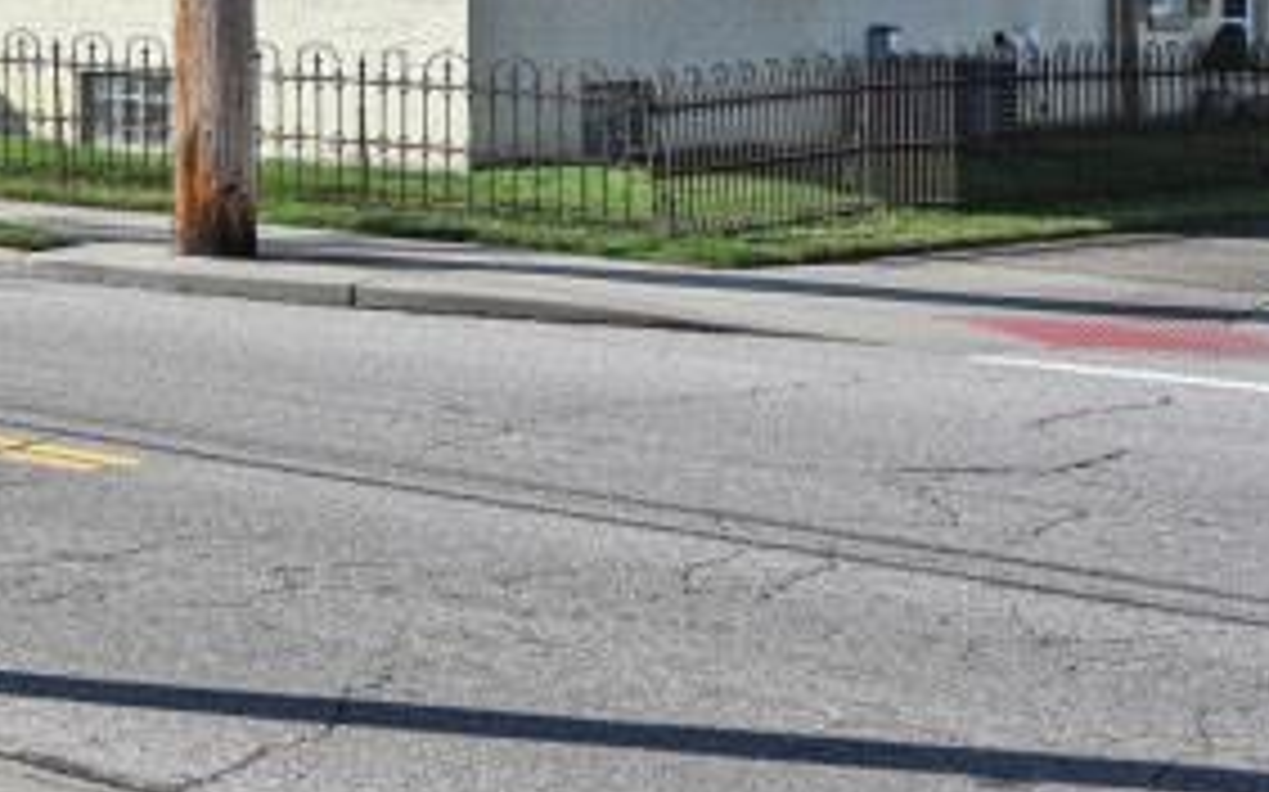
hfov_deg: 15.1
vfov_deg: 16.5
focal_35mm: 76
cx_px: -1778
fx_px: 2627
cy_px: -140
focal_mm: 14
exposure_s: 1/500
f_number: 8
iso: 100
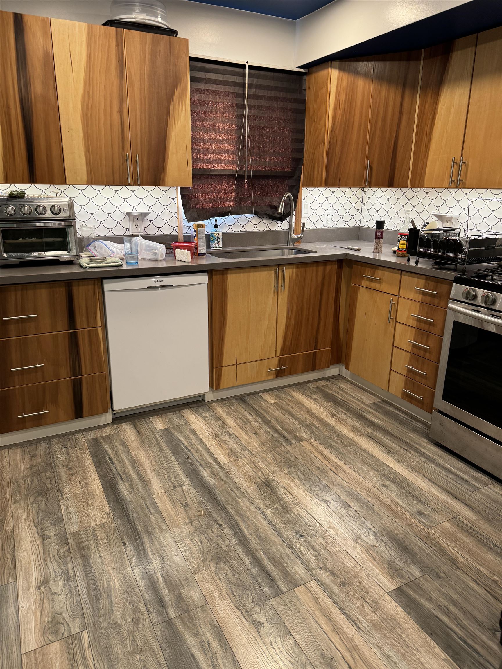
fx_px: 464
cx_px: 251
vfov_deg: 71.6
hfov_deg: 56.8
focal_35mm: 24
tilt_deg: -16.8
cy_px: 334
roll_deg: -0.4
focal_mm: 6.76
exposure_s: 1/60
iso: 160
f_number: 1.78
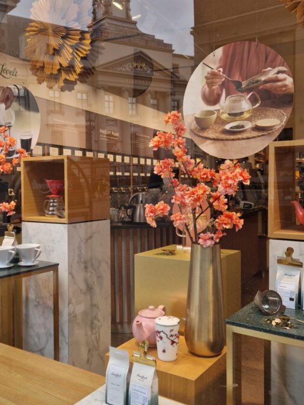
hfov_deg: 40.7
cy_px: 202
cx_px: 140
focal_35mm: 35
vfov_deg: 52.6
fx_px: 410
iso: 50
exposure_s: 1/182
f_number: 1.8
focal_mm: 5.4
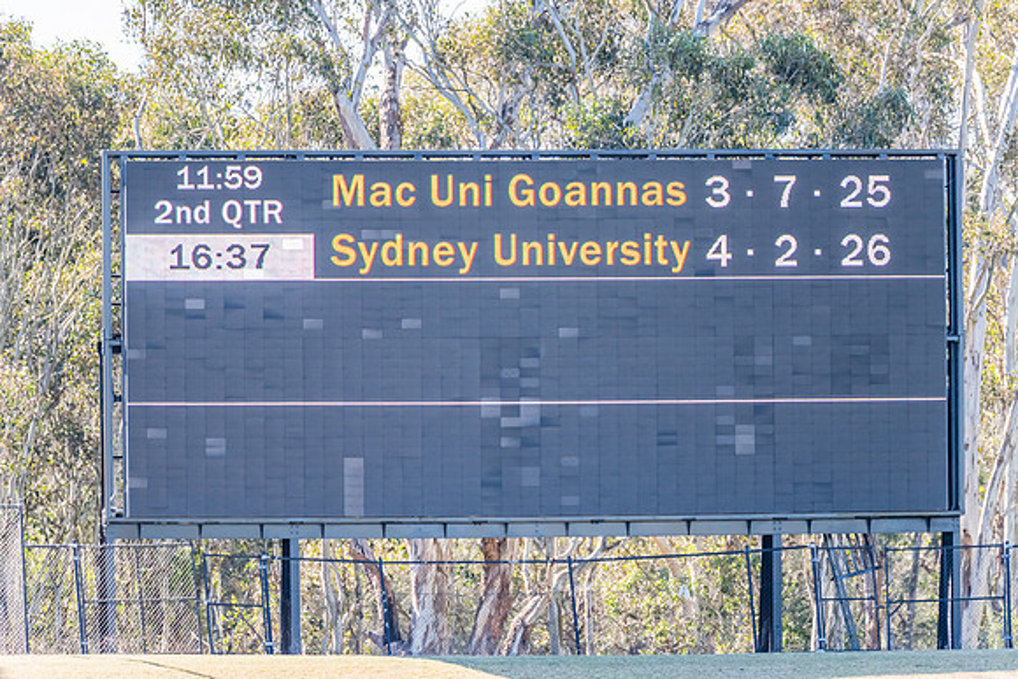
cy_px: 319
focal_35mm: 350
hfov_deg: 5.9
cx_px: 479
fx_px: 9890
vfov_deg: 3.9
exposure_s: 1/1600
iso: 1000
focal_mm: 330
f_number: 4
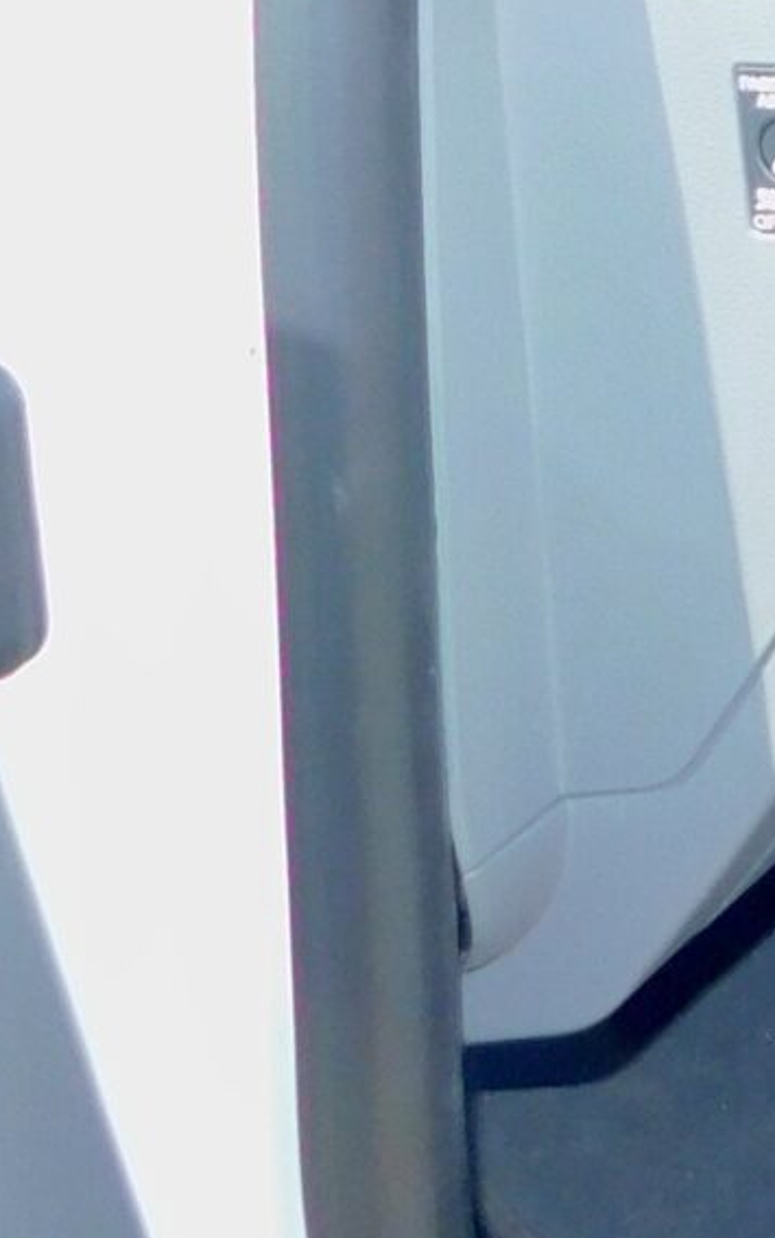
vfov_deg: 17.6
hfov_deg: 9.5
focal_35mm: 110
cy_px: -406
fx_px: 3713
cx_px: 2251
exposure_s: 1/320
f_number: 3
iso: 125
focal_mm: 4
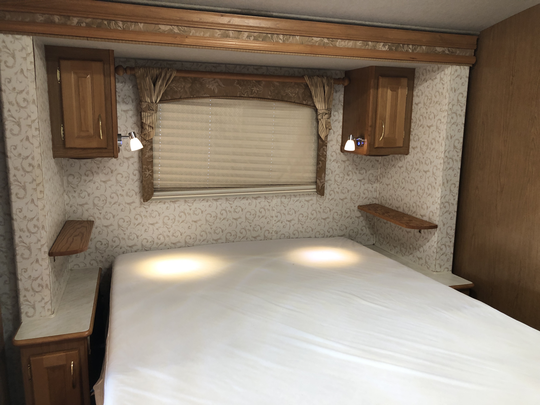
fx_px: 437
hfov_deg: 63.4
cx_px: 270
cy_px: 202
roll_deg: -1.7
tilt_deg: -9.2
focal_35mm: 28
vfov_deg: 49.7
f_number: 1.8
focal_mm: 3.99
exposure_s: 1/20
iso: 40
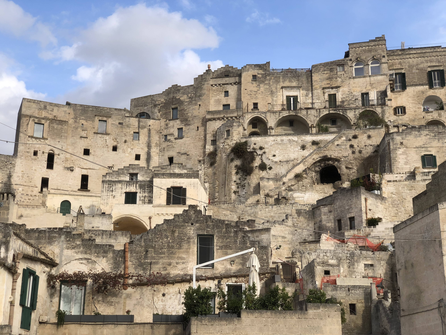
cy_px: 168
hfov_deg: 36.8
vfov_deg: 28.0
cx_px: 223
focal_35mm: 52
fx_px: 670
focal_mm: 6
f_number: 2.4
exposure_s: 1/540
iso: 16
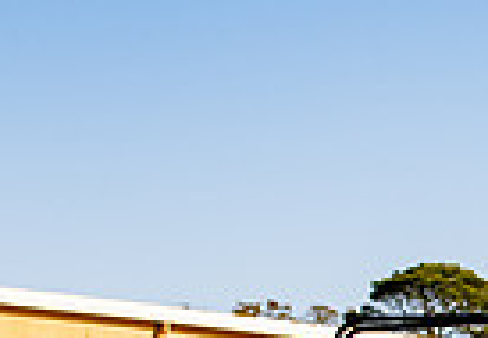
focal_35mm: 364
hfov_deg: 5.6
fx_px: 4996
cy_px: 377
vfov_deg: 3.9
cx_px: 669
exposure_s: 1/1250
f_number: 3.5
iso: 100
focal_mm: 70
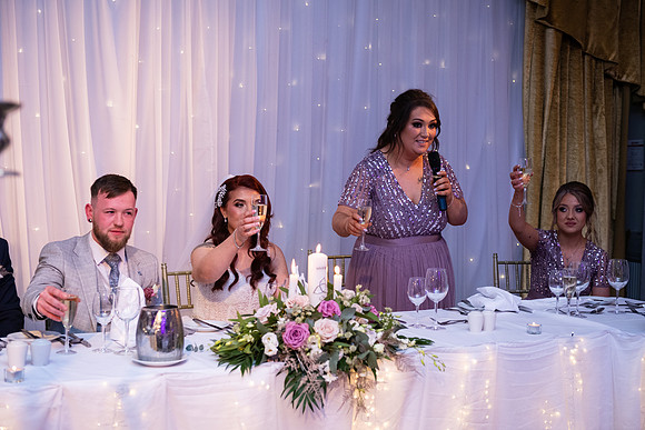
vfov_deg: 26.0
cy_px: 215
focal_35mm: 52
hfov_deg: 38.2
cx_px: 322
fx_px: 932
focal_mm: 52
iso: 800
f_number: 3.5
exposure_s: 1/160
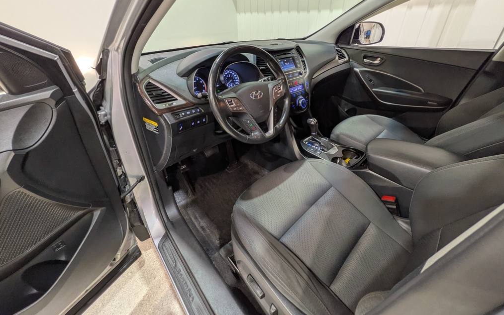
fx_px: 206
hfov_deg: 101.5
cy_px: 124
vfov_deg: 73.9
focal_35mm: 15
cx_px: 254
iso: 63
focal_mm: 1.83
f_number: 2.2
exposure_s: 1/30
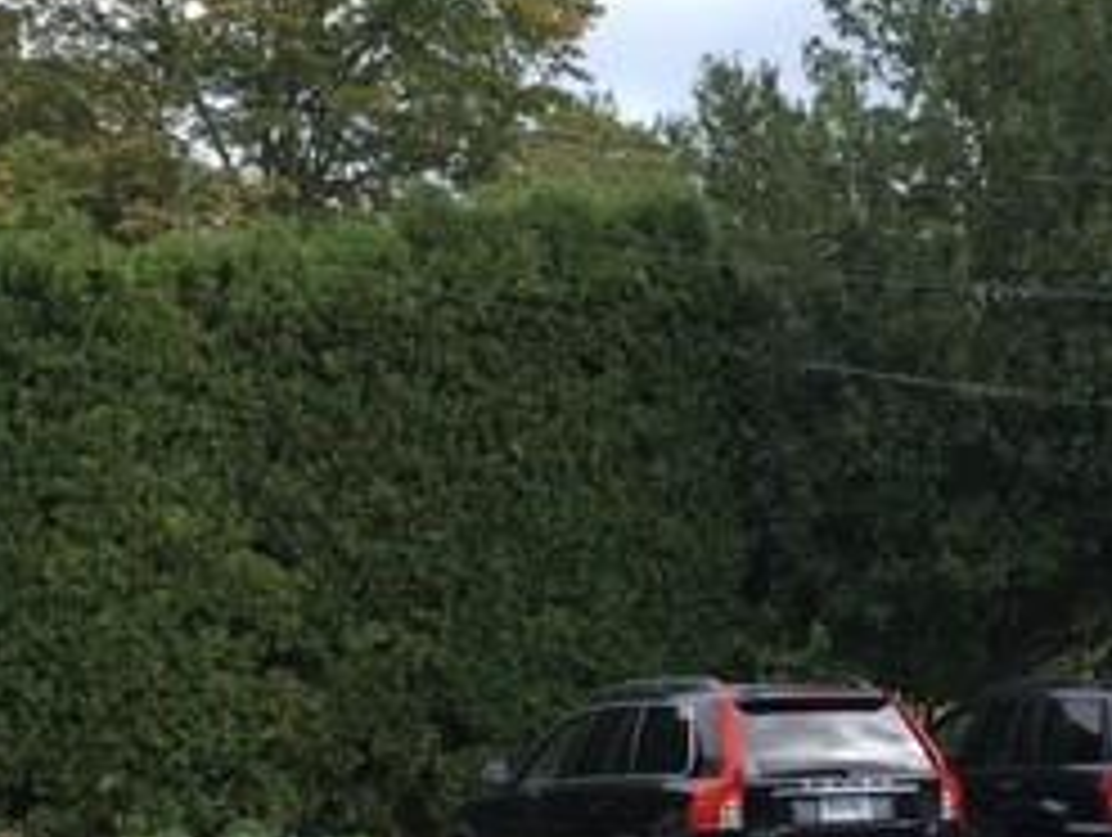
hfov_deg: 25.9
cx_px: 662
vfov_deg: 19.6
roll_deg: +1.0
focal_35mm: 75
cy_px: 590
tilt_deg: +3.0
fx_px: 2413
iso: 25
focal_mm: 4.15
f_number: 2.2
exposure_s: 1/651
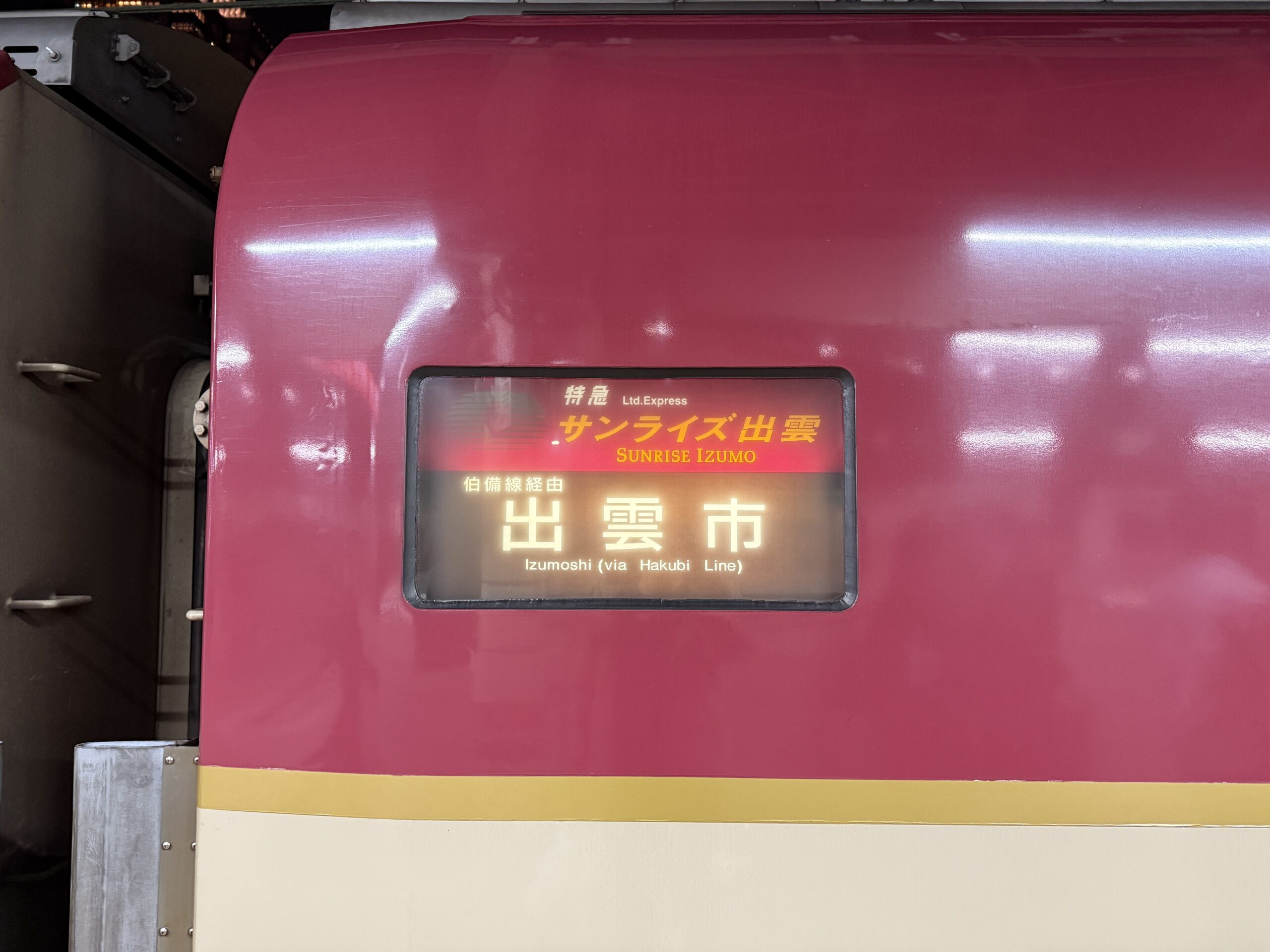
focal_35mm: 24
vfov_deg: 56.8
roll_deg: +0.1
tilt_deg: +3.4
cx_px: 635
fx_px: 881
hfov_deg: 71.6
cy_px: 476
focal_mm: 6.76
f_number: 1.78
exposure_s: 1/60
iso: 500
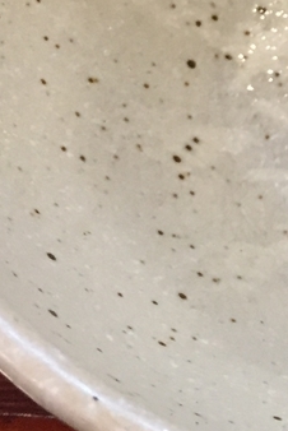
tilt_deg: -50.7
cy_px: 23
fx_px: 1281
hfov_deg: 11.8
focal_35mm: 107
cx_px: 533
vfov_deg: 18.7
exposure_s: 1/33
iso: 200
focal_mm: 4.15
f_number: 2.2
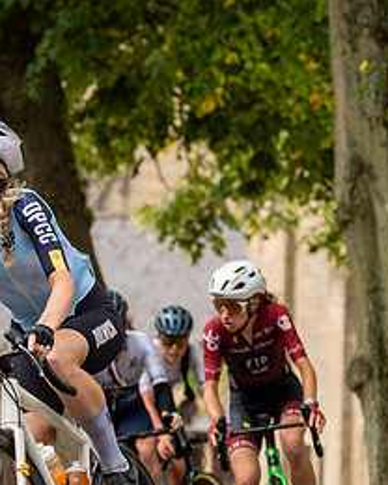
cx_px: 13
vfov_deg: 8.2
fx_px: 3402
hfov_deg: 6.5
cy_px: 247
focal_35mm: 237
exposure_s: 1/800
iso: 640
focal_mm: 70
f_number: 2.8
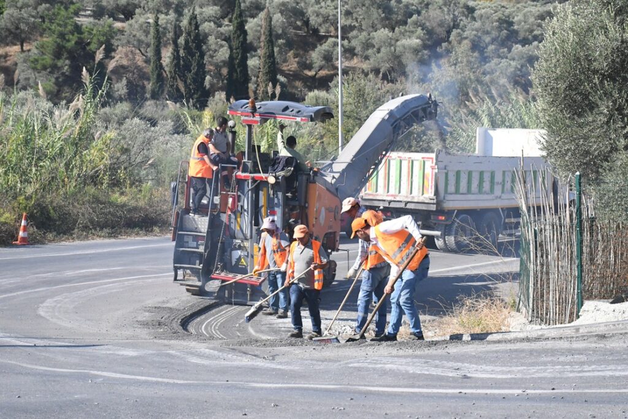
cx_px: 314
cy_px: 210
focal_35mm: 75
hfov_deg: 27.0
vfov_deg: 18.2
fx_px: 1308
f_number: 6.3
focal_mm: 50
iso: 3200
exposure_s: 1/8000
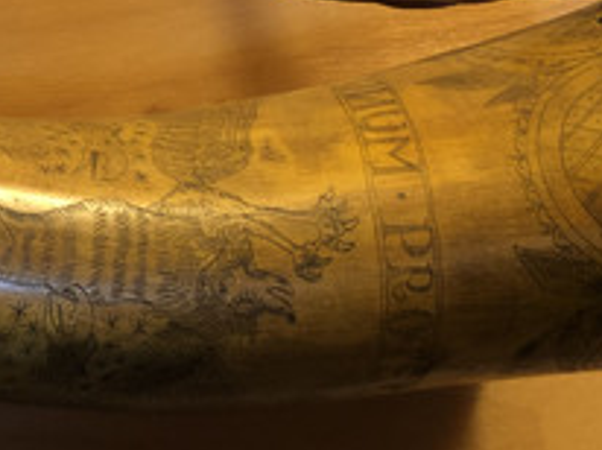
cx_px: -58
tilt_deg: -7.2
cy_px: -64
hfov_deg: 21.4
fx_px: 1511
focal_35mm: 87
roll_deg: +6.3
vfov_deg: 16.4
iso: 100
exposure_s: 1/9
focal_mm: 3.99
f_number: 1.8
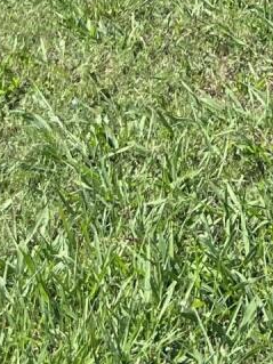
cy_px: -648
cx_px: 97
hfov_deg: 9.1
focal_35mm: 163
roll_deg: -1.3
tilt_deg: +7.8
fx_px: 1715
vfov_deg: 9.9
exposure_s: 1/4630
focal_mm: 5.7
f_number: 1.5
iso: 50
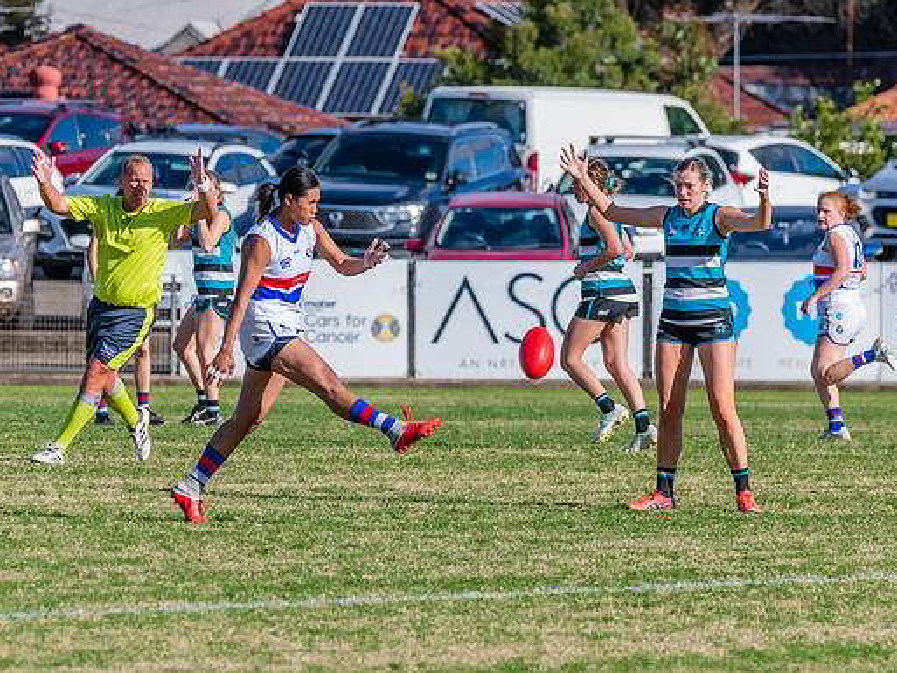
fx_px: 15914
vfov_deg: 2.4
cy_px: 326
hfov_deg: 3.2
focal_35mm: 614
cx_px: 438
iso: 800
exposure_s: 1/1600
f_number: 10
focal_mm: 380
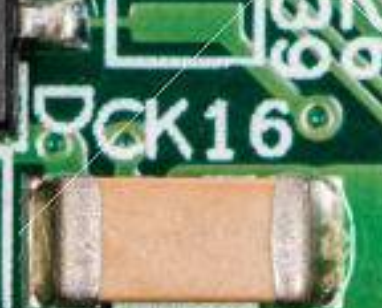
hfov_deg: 2.0
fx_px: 10690
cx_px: 210
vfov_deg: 1.6
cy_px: 388
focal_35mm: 943
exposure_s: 1/250
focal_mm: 105
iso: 50
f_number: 13
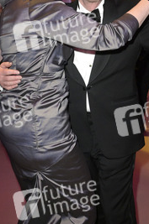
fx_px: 337
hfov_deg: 25.0
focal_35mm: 54
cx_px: 81
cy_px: 75
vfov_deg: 36.6
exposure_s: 1/250
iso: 4000
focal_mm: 36
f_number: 5.6
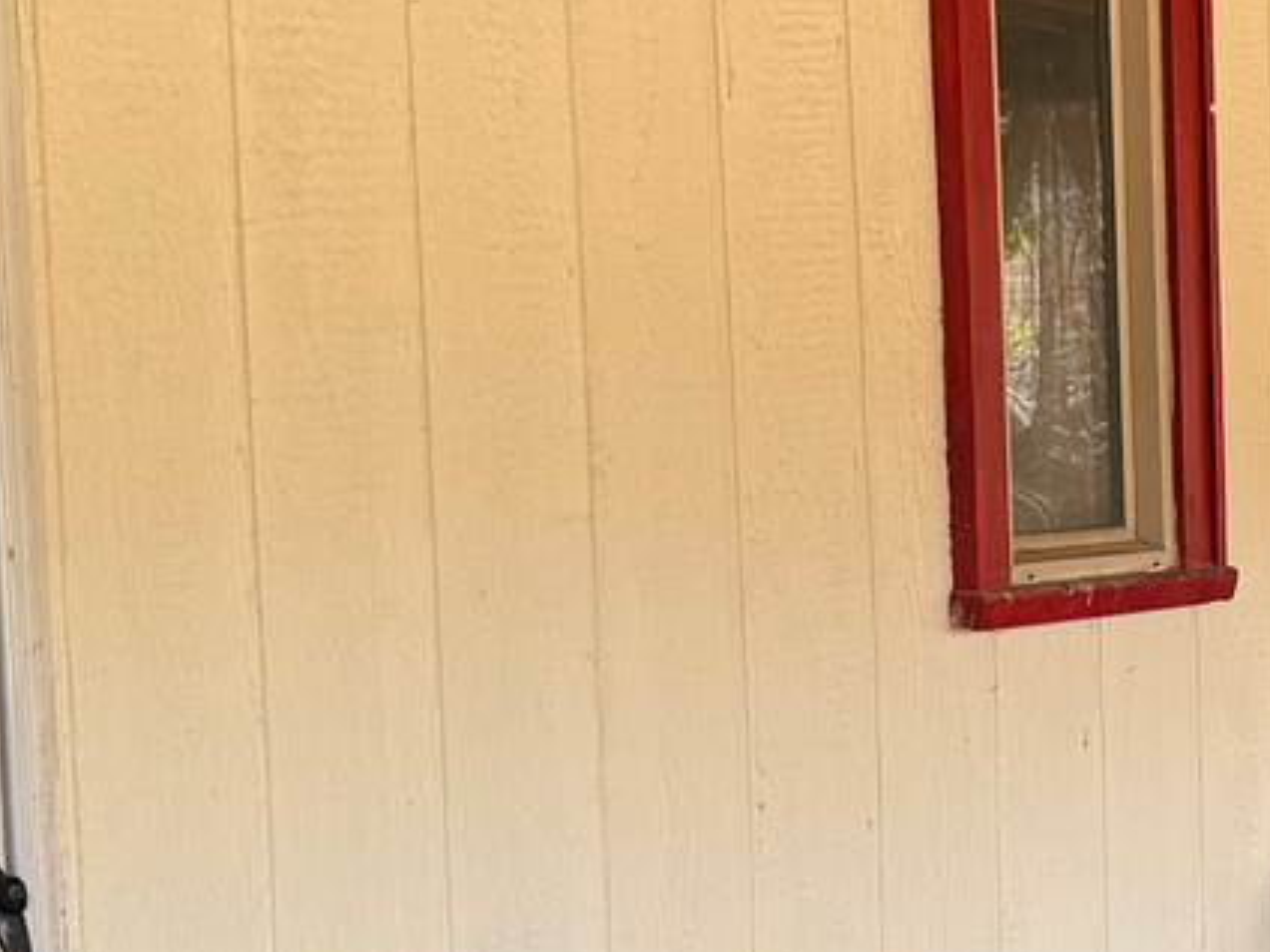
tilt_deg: -5.3
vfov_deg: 12.7
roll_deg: +1.6
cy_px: 710
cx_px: 1929
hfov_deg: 15.6
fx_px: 4256
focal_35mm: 116
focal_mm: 6.76
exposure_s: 1/217
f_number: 1.78
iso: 64
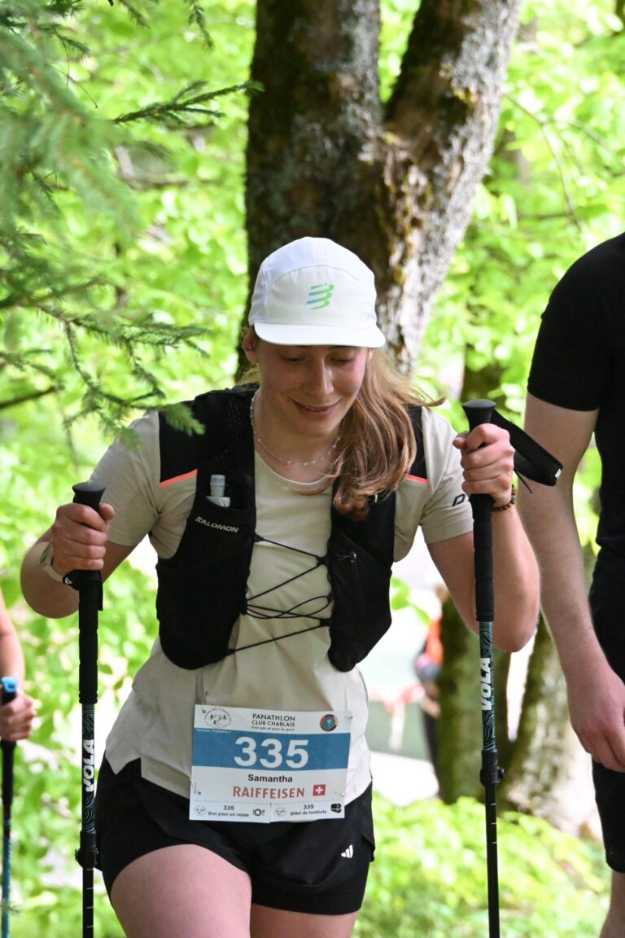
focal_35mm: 210
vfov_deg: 9.8
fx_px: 5468
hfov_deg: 6.5
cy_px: 469
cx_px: 312
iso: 11400
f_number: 7.1
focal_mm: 140
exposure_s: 1/1000
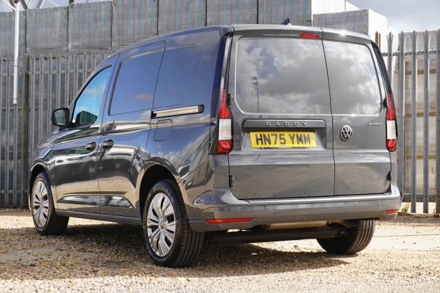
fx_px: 861
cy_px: 146
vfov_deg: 19.3
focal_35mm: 70
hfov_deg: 28.7
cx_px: 220
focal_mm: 47
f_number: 6.7
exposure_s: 1/90
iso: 100
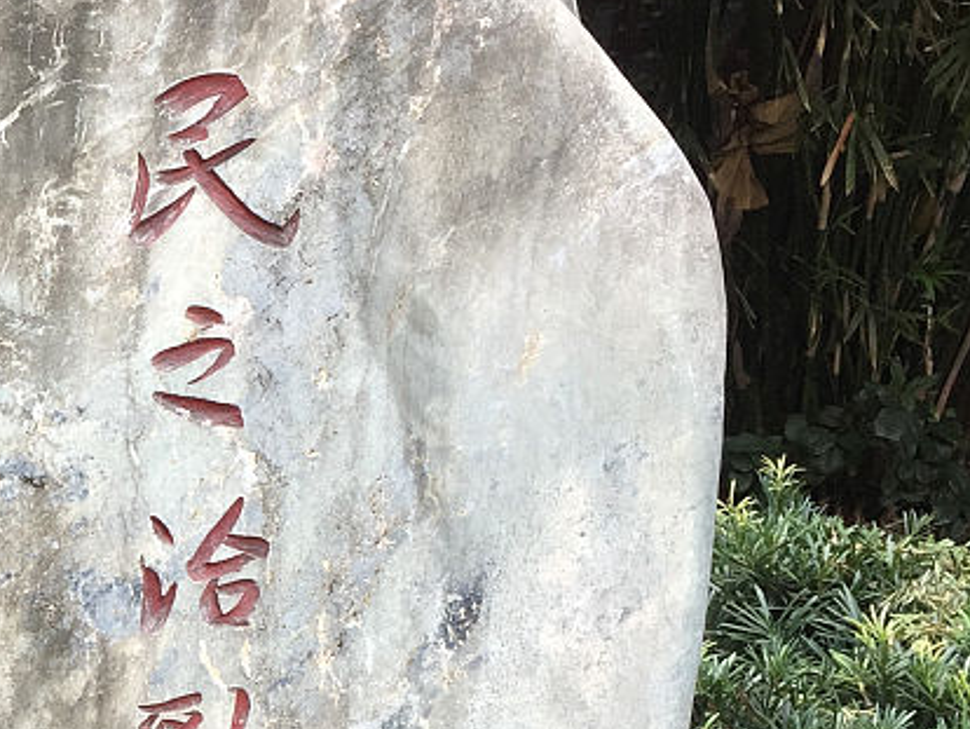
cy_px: 670
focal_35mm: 84
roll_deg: -0.4
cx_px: -187
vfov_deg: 17.3
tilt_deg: -11.9
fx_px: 2355
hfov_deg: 21.6
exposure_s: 1/50
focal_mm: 4.15
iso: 32
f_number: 2.2
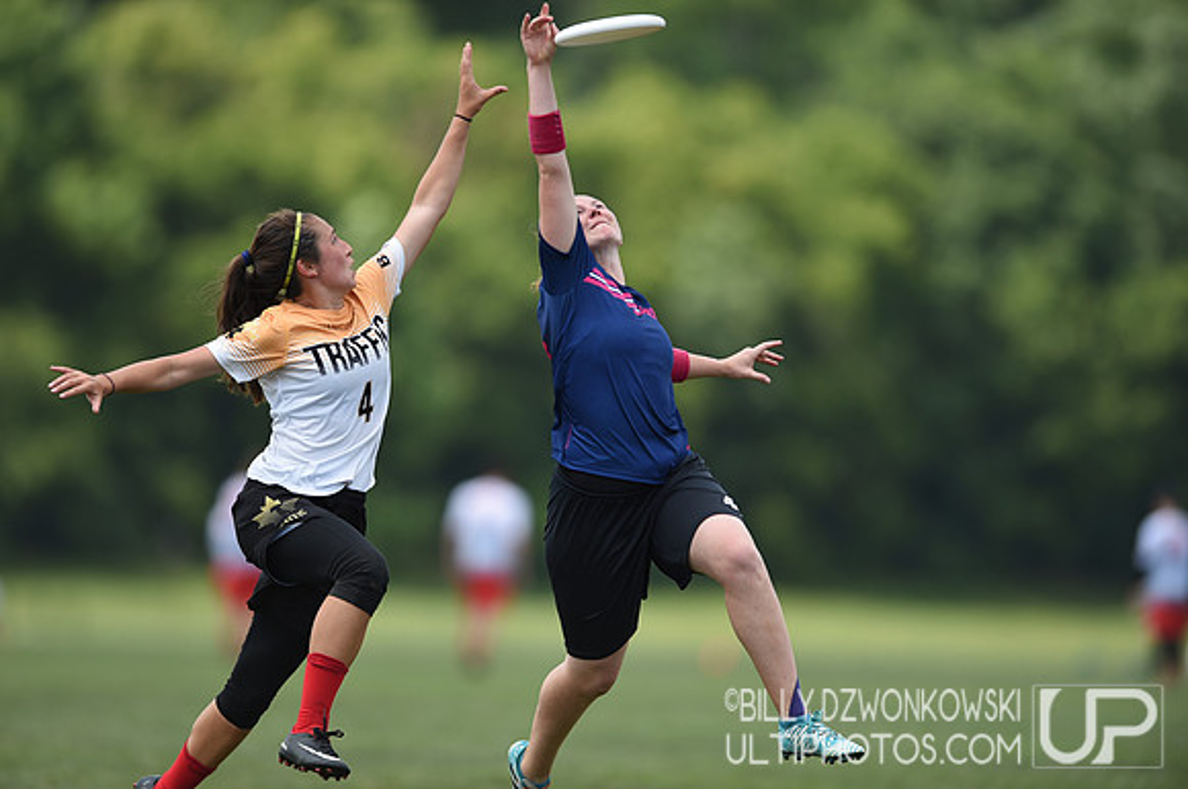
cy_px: 394
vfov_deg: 3.4
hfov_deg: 5.2
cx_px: 594
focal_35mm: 400
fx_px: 13181
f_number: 2.8
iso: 100
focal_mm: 400
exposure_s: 1/1000
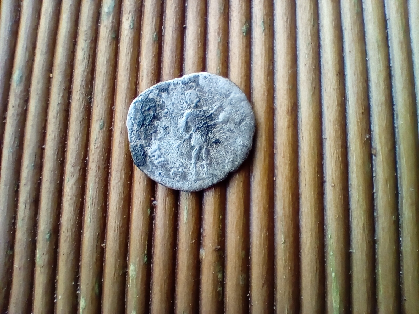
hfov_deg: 63.4
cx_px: 210
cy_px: 157
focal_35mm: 28
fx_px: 339
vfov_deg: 49.7
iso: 119
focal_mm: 1.77
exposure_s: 1/100
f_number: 2.4
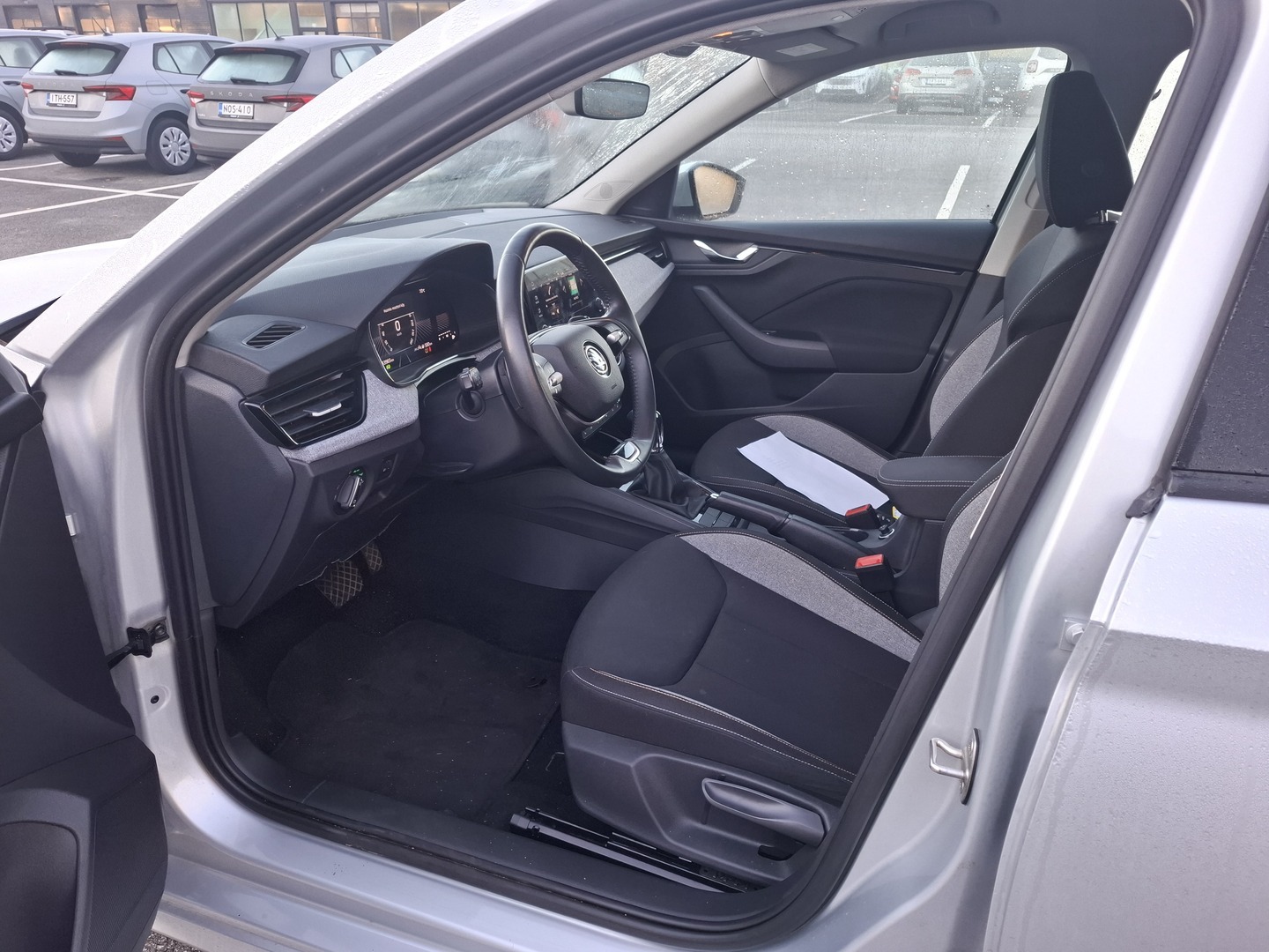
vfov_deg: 58.9
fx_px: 843
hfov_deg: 73.9
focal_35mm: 23
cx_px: 634
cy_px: 476
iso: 64
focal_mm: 5.54
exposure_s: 1/100
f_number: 1.8
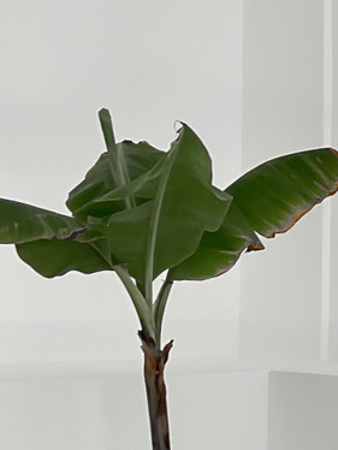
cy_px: 277
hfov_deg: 10.8
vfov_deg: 15.9
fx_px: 1613
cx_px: 693
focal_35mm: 124
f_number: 1.8
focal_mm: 3
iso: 16
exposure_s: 1/160
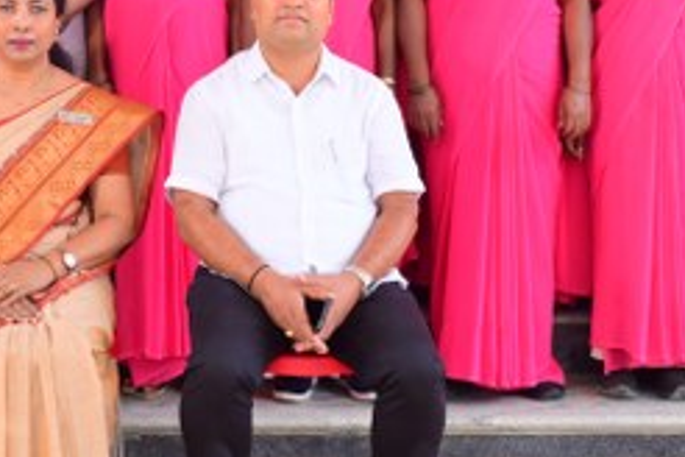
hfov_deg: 19.6
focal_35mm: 103
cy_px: -46
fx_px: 1953
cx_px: 117
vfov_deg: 13.1
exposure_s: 1/200
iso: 800
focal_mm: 31.5
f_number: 9
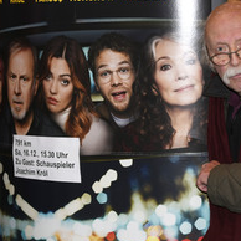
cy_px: 123
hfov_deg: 12.6
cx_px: 83
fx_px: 1087
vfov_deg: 12.7
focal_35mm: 138
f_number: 3.5
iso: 800
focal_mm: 70
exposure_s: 1/250
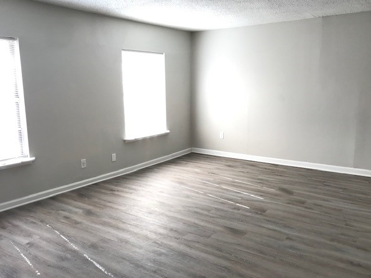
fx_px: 322
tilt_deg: -11.4
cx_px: 184
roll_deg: +0.6
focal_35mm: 30
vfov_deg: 46.8
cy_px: 145
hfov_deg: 60.0
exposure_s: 1/120
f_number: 1.8
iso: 32
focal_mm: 3.99
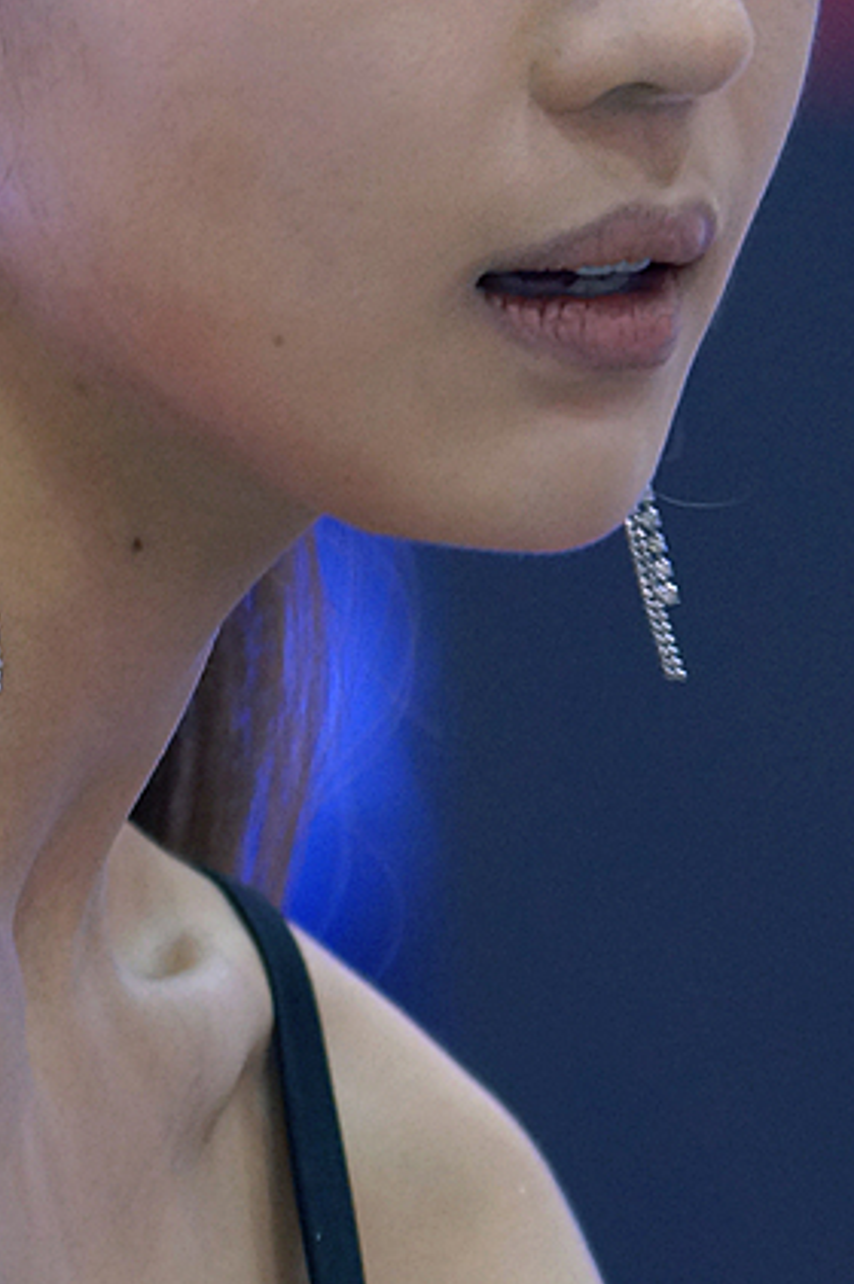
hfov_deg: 2.0
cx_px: 185
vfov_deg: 3.0
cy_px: 820
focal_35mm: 684
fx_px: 24377
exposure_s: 1/100
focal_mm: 150
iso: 800
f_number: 2.8
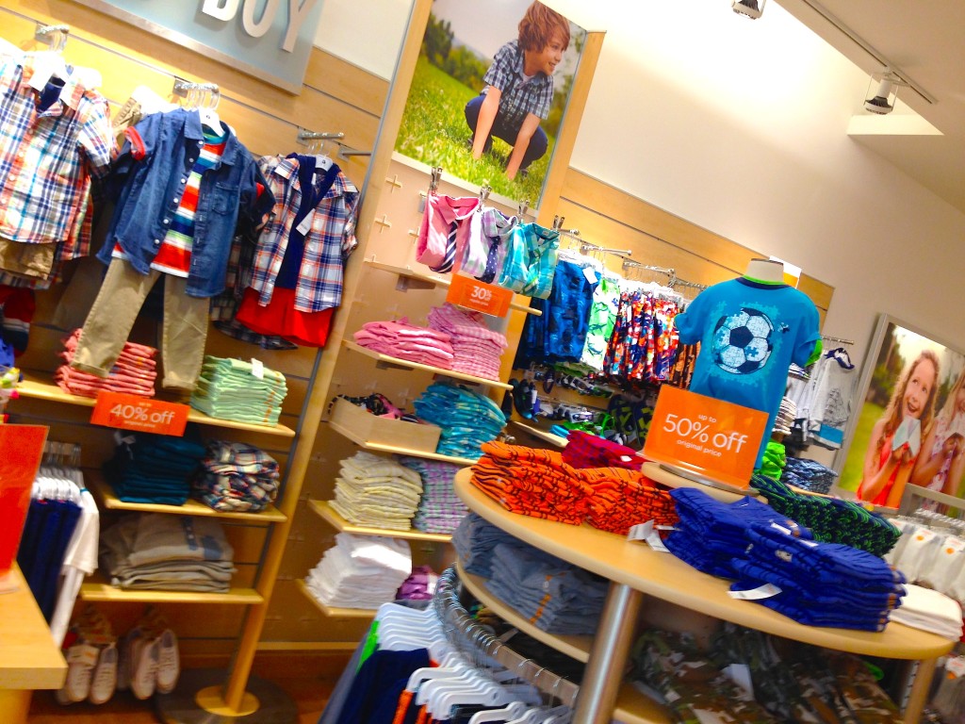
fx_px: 920
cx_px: 482
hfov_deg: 55.4
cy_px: 362
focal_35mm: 33
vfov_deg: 42.9
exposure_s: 1/20
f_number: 2.4
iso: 50
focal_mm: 4.12
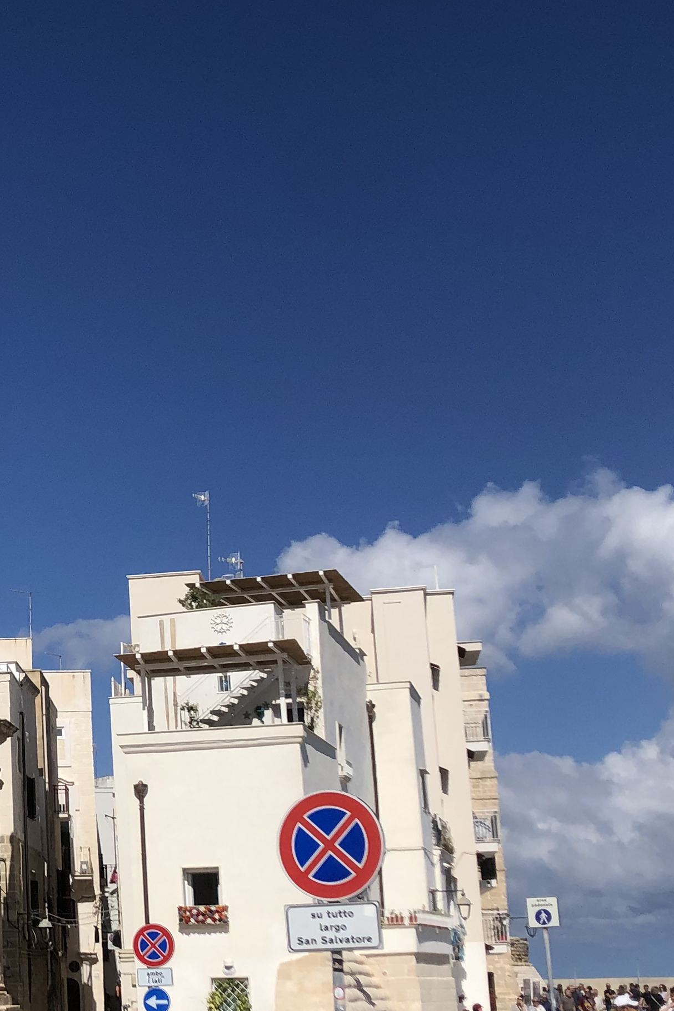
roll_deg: +1.7
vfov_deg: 31.4
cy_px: 582
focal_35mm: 64
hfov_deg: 20.1
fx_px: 1798
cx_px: -107
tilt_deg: +11.5
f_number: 1.8
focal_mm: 4
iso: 25
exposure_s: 1/5405
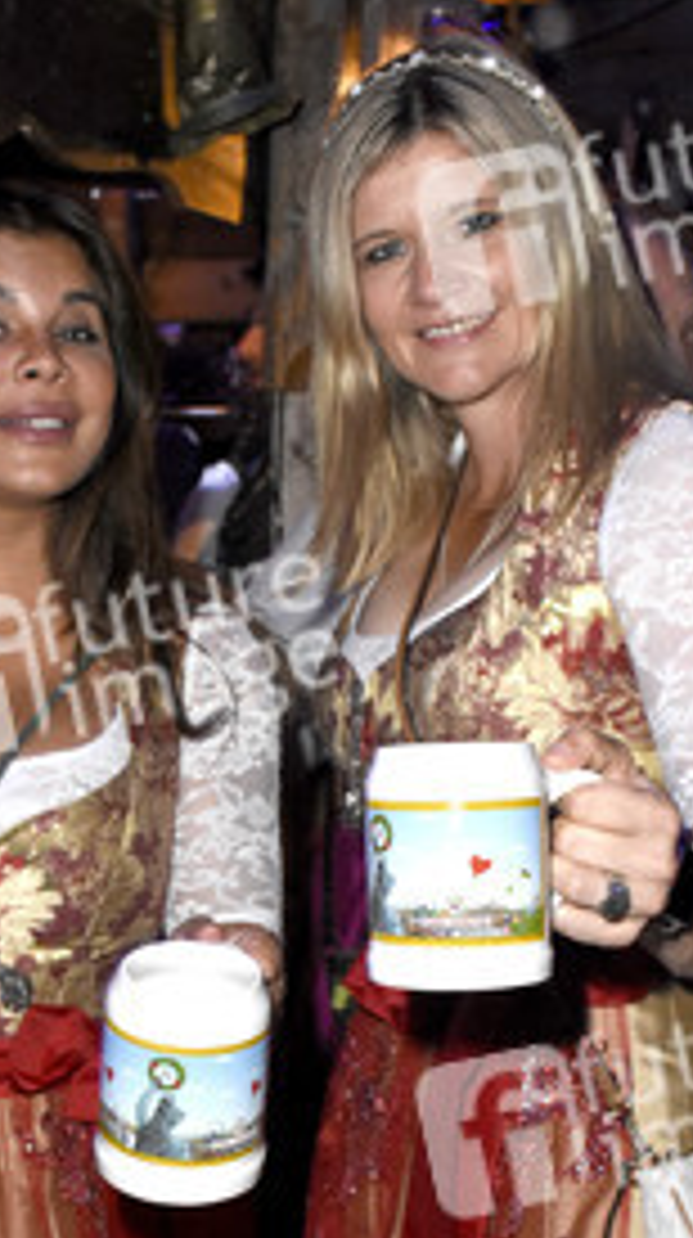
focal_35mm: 62
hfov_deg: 19.4
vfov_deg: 33.5
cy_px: 887
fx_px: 2024
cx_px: 238
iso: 3200
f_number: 6.3
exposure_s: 1/60
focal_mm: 27
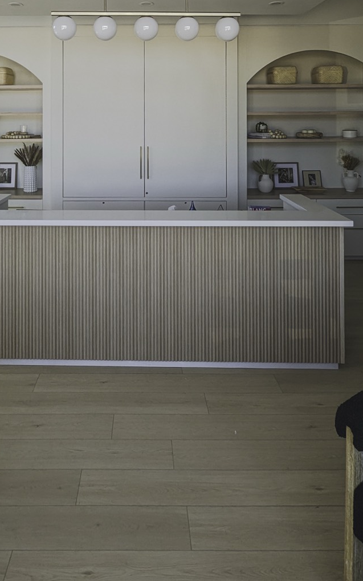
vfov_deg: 69.0
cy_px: 108
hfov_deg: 52.7
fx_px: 364
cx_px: 149
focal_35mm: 23
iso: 46
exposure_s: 1/70
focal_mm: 1.95
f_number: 2.2
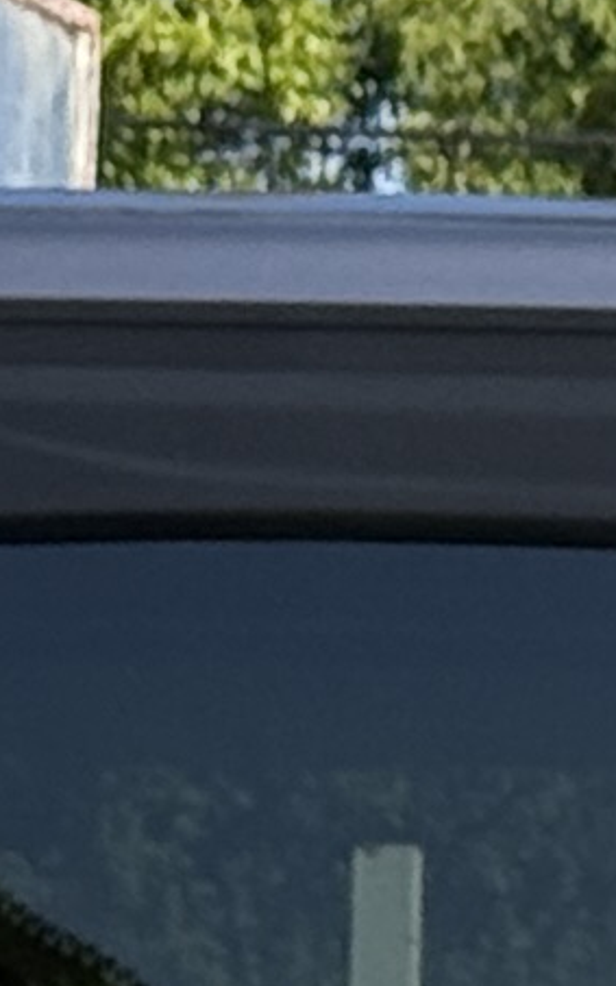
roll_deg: -1.1
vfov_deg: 4.6
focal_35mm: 453
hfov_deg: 2.9
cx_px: 1267
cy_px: 1484
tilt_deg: +2.3
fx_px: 12172
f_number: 1.78
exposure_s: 1/3096
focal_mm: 6.76
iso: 80
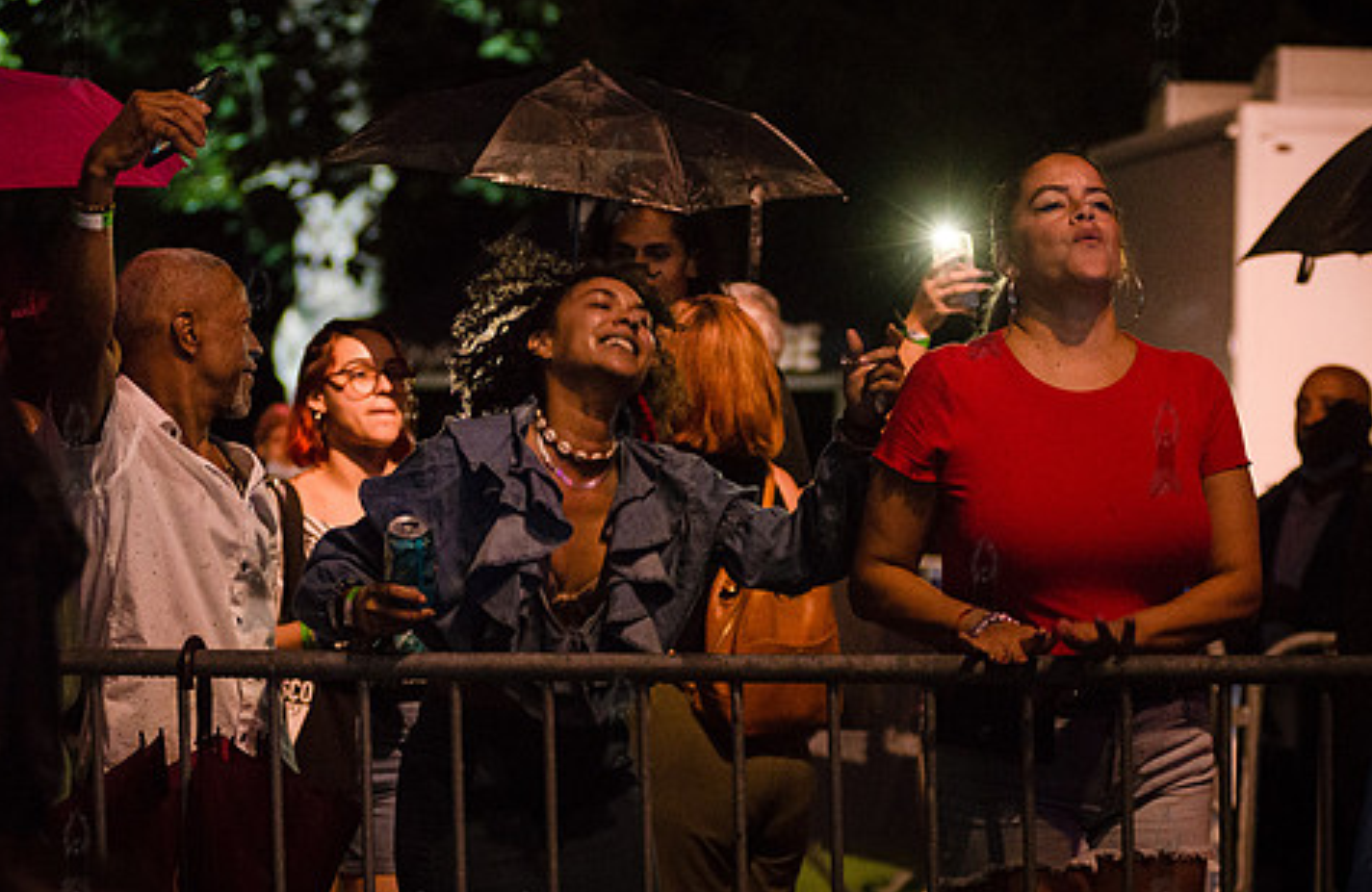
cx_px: 635
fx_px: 4993
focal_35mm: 132
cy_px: 650
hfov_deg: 15.6
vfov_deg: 10.2
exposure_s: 1/125
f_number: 3.2
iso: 3200
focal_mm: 80
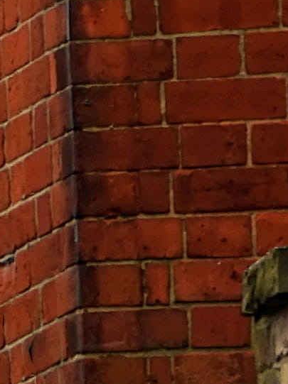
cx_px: -1650
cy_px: 519
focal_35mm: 747
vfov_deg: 2.7
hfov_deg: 1.9
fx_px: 8296
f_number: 6.3
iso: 100
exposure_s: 1/80
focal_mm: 70
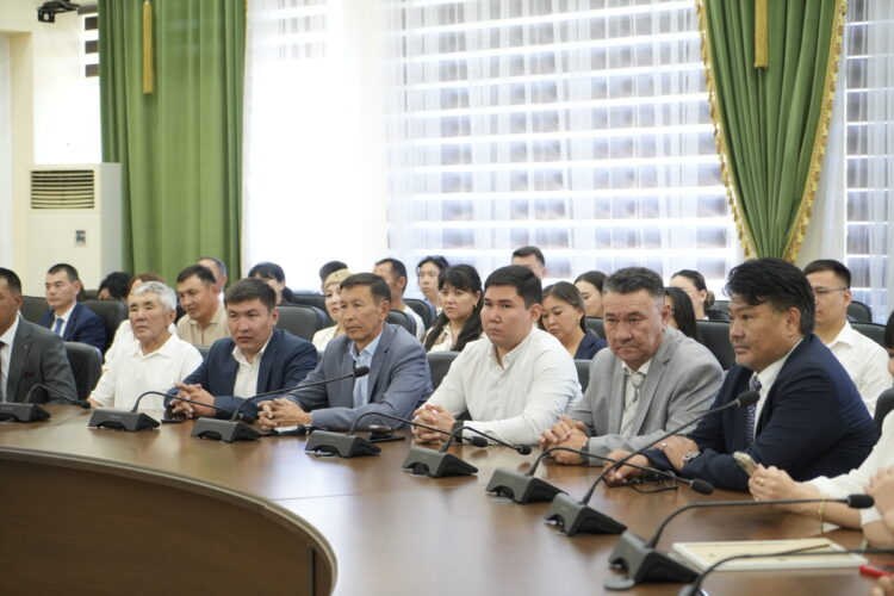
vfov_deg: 19.5
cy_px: 298
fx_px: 1738
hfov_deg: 28.8
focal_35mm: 70
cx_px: 447
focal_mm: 70
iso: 1250
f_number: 4
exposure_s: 1/100
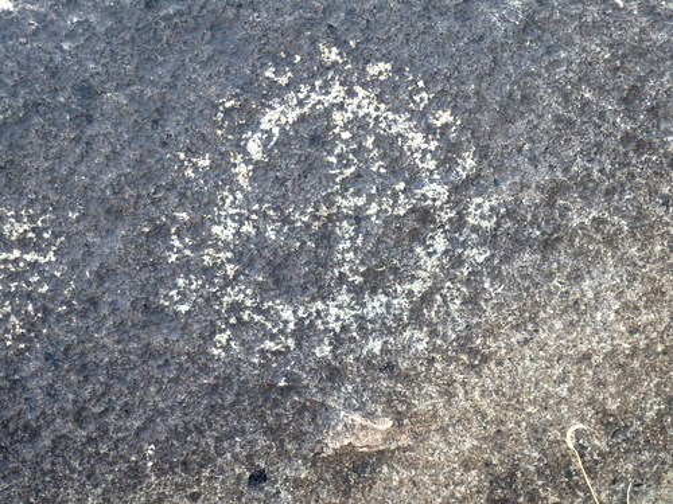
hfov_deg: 14.1
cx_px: 336
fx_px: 2722
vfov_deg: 10.6
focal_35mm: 140
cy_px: 252
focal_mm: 25
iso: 400
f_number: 5.9
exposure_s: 1/100
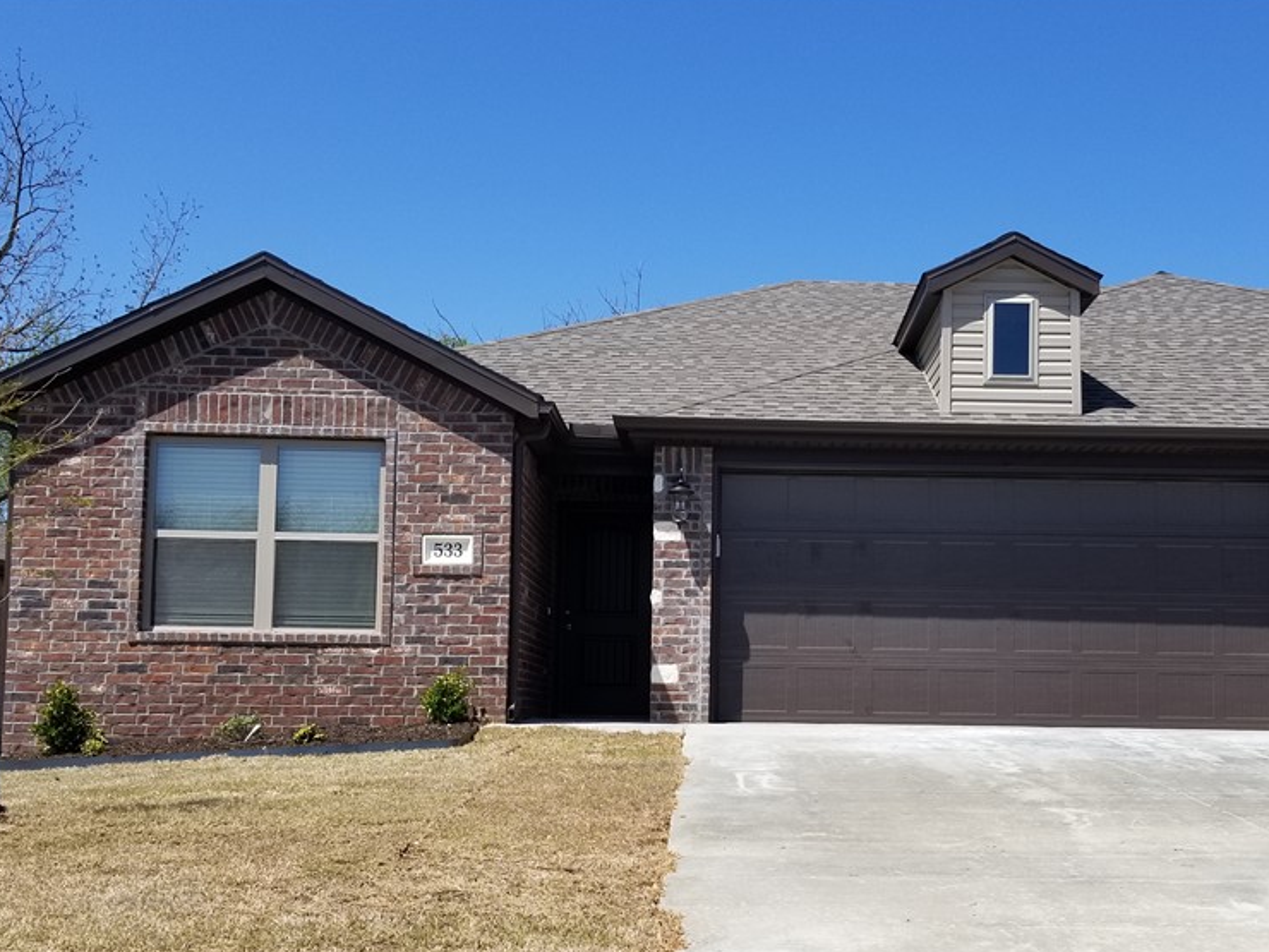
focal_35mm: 36
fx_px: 1320
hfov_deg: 50.9
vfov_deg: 39.1
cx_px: 777
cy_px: 647
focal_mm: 4.25
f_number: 1.7
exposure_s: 1/2725
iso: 50
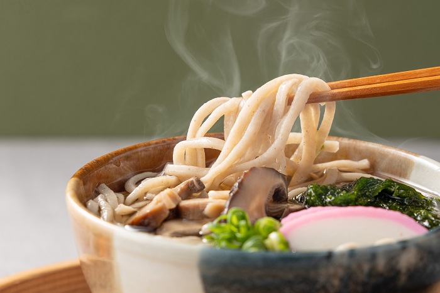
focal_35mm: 300
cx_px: 220
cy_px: 146
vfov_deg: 4.6
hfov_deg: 6.9
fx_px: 3665
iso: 100
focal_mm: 200
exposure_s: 1/160
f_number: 6.3
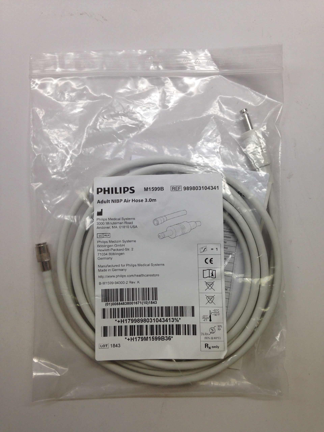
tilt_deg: -89.3
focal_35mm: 33
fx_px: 412
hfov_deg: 42.9
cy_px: 216
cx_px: 162
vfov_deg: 55.4
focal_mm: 4.12
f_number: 2.4
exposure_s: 1/60
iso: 50
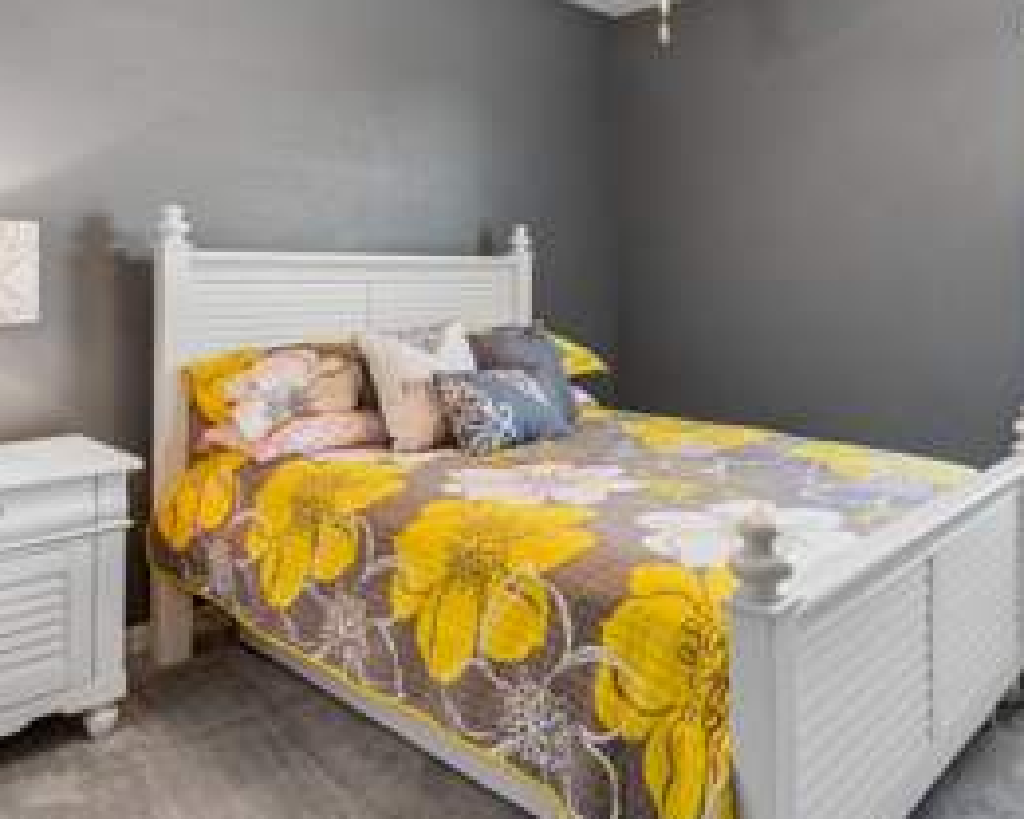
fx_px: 788
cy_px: 215
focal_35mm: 26
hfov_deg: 65.4
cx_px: 618
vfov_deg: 52.7
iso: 100
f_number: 7.1
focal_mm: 10
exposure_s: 1/10
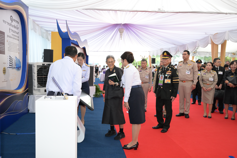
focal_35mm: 33
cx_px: 118
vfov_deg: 40.0
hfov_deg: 57.2
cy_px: 79
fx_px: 217
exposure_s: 1/200
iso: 1600
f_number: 8
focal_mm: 33
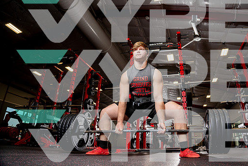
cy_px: 76
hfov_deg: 75.6
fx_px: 159
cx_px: 142
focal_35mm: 23
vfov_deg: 55.1
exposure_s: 1/250
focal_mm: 20
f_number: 4
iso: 100
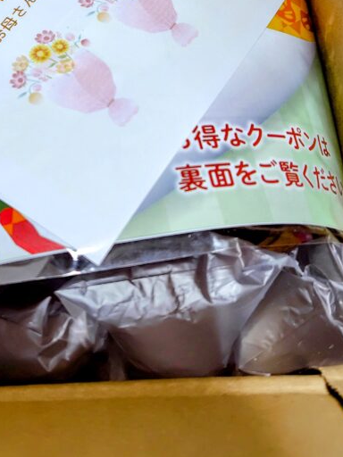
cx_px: 95
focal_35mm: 46
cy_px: 94
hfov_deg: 31.1
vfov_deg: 39.7
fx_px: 608
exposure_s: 1/60
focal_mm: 5.6
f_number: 1.9
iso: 312
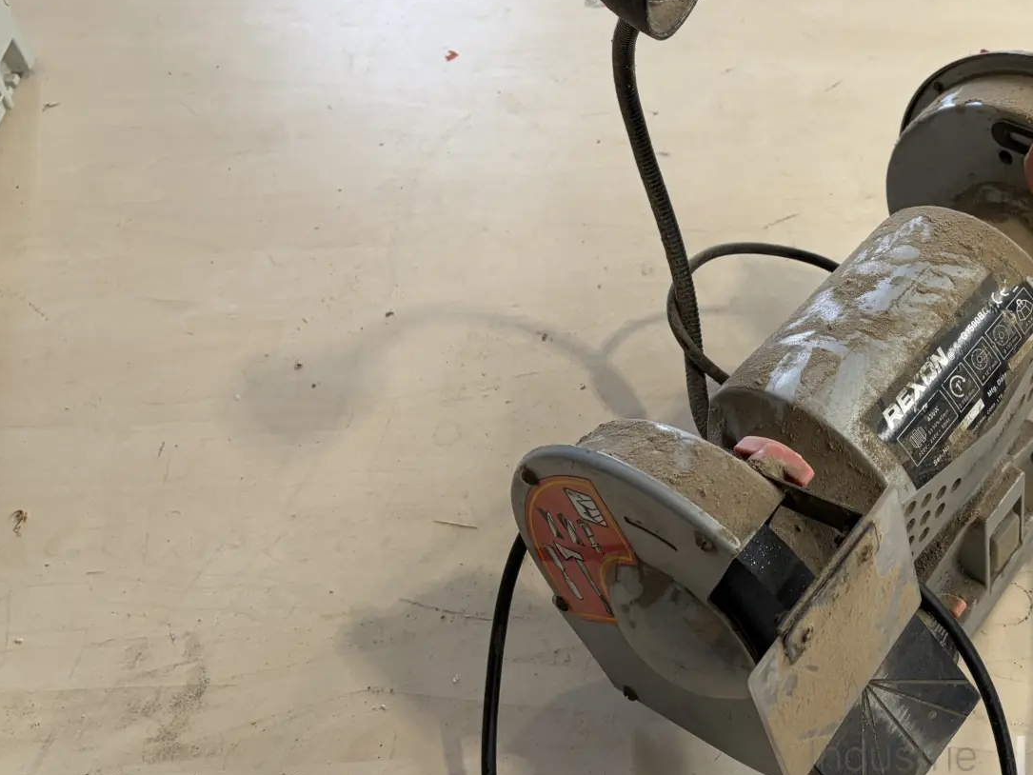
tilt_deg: -47.3
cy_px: 329
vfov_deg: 31.5
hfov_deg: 39.2
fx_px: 1373
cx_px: 865
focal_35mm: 46
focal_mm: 5.96
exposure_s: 1/100
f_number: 1.6
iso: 80
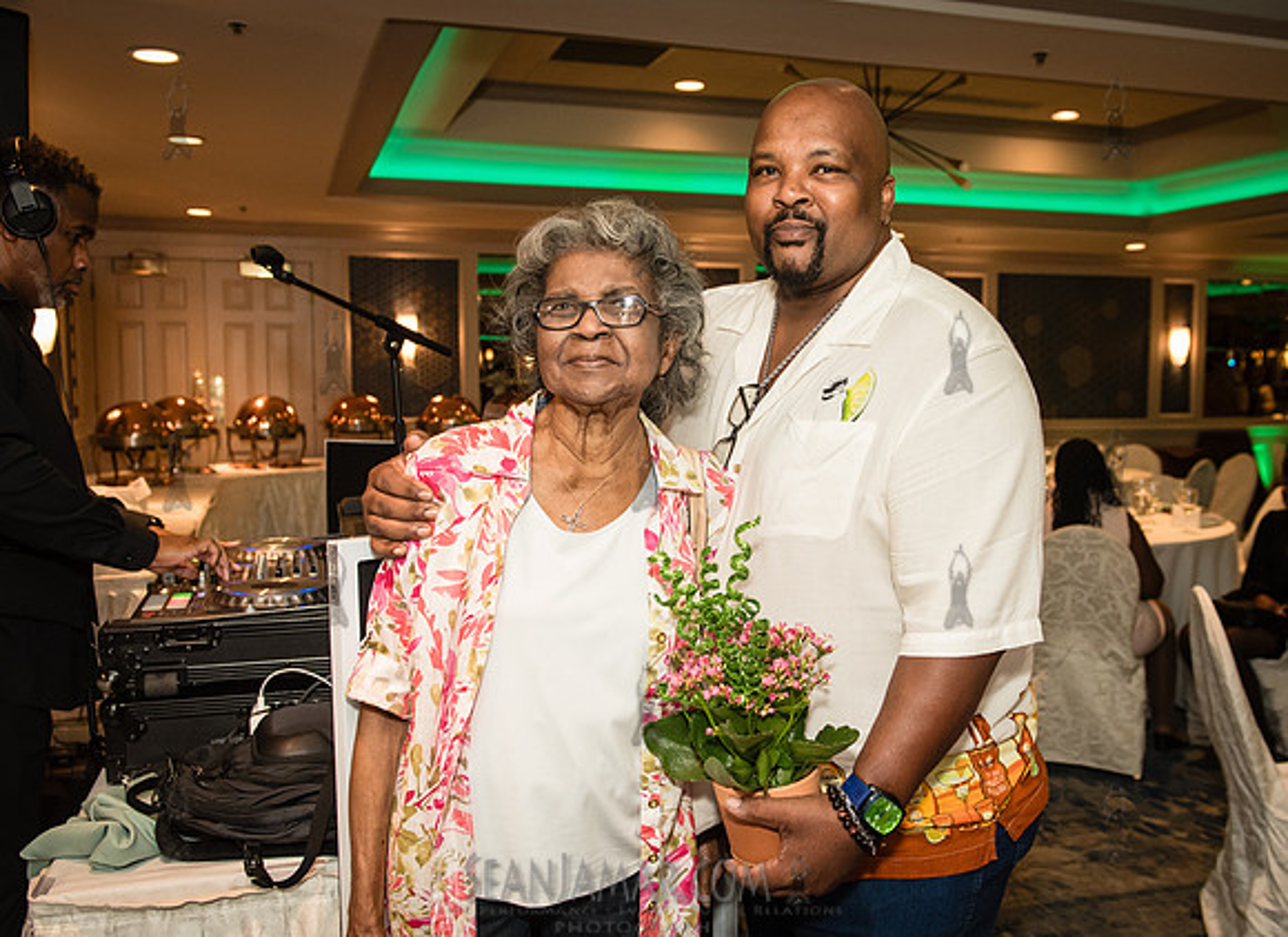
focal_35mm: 36
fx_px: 1325
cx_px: 730
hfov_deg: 51.7
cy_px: 498
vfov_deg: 38.9
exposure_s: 1/160
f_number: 3.5
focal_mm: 28
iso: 1600
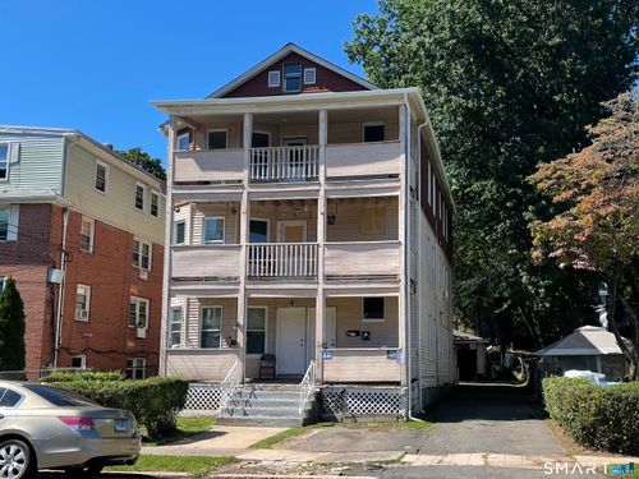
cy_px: 240
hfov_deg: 69.4
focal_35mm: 25
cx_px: 320
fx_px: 461
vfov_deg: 54.9
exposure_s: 1/1852
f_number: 1.6
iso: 32
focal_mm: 5.1
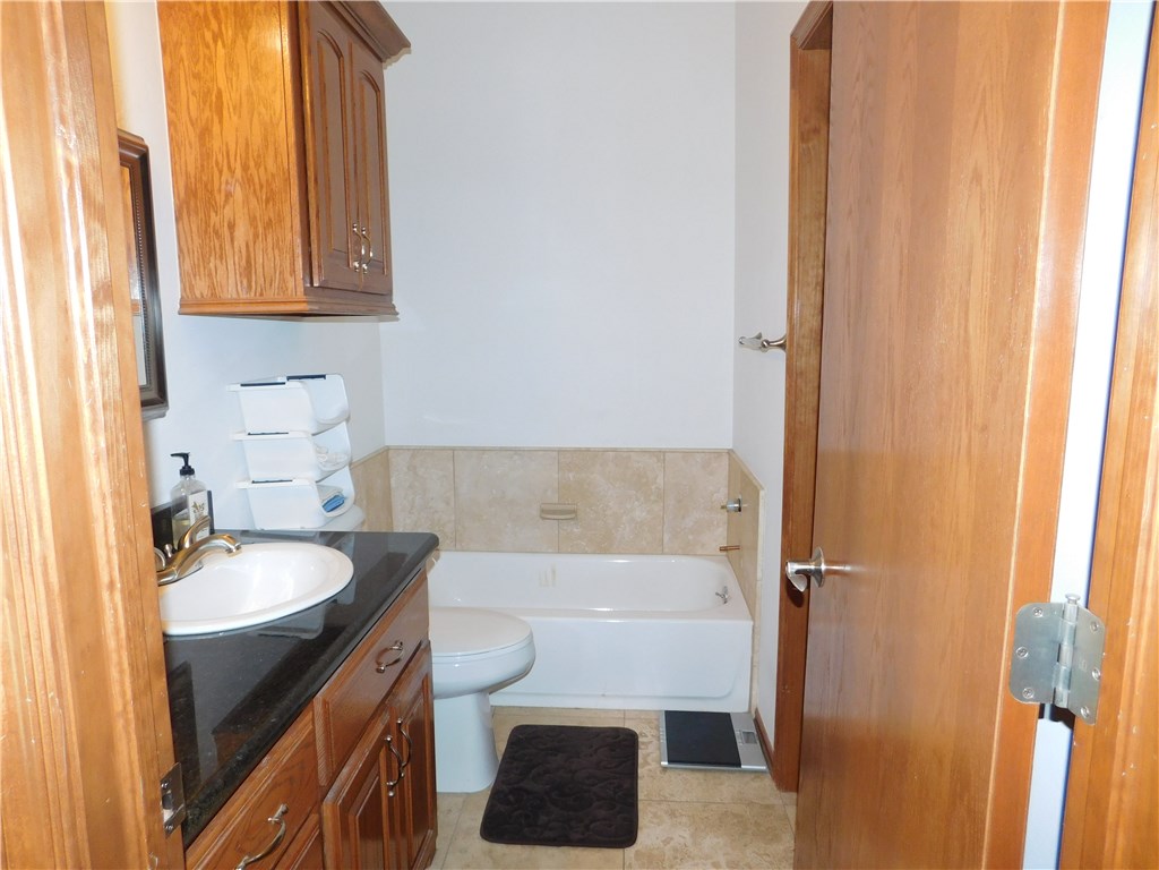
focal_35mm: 23
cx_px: 580
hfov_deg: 73.9
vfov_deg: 58.9
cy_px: 435
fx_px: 770
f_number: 3
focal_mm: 4
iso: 200
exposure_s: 1/30
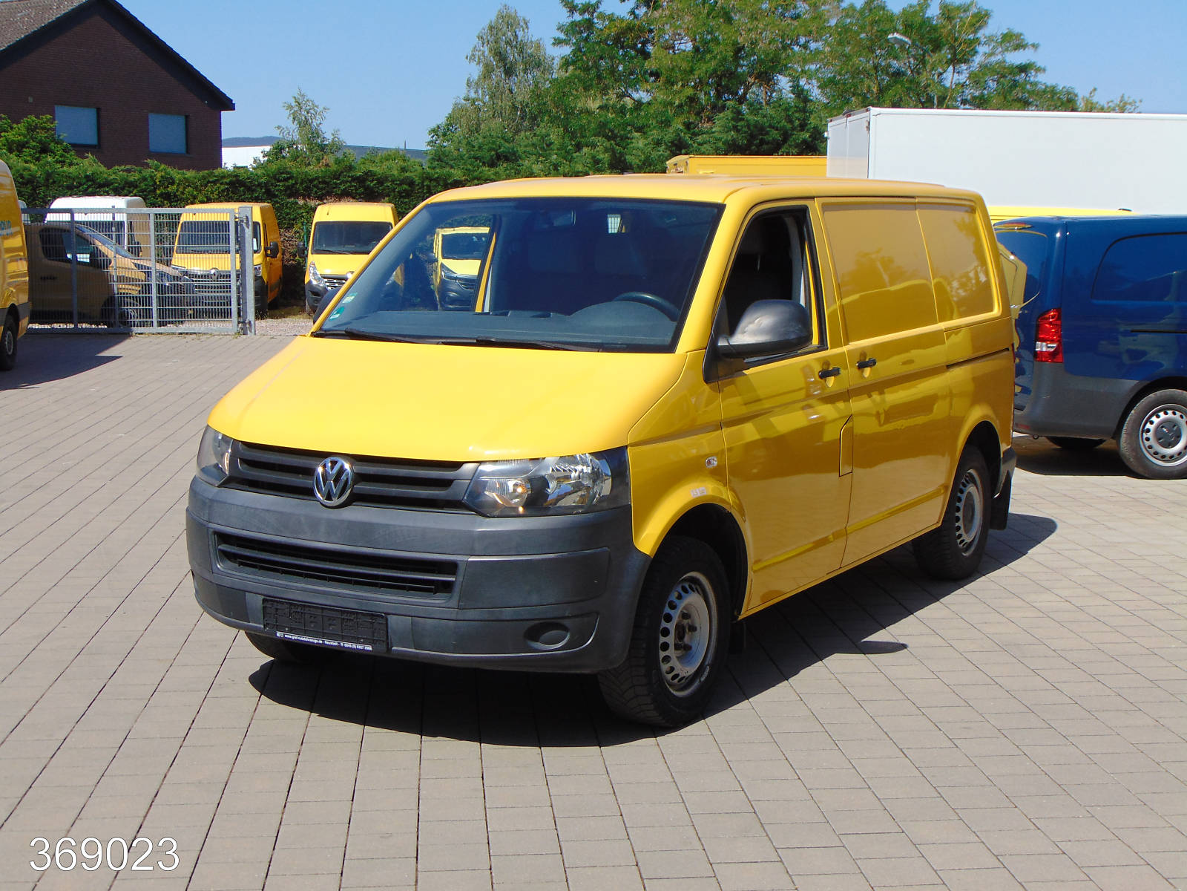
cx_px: 594
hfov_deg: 38.2
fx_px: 1715
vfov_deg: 29.1
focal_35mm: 50
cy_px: 446
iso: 80
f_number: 9
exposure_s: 1/200
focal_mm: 9
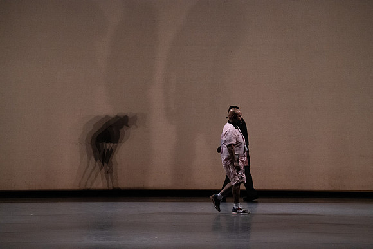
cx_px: 186
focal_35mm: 182
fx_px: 1886
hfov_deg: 11.3
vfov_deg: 7.5
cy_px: 124
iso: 12800
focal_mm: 182
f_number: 6.3
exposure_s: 1/500
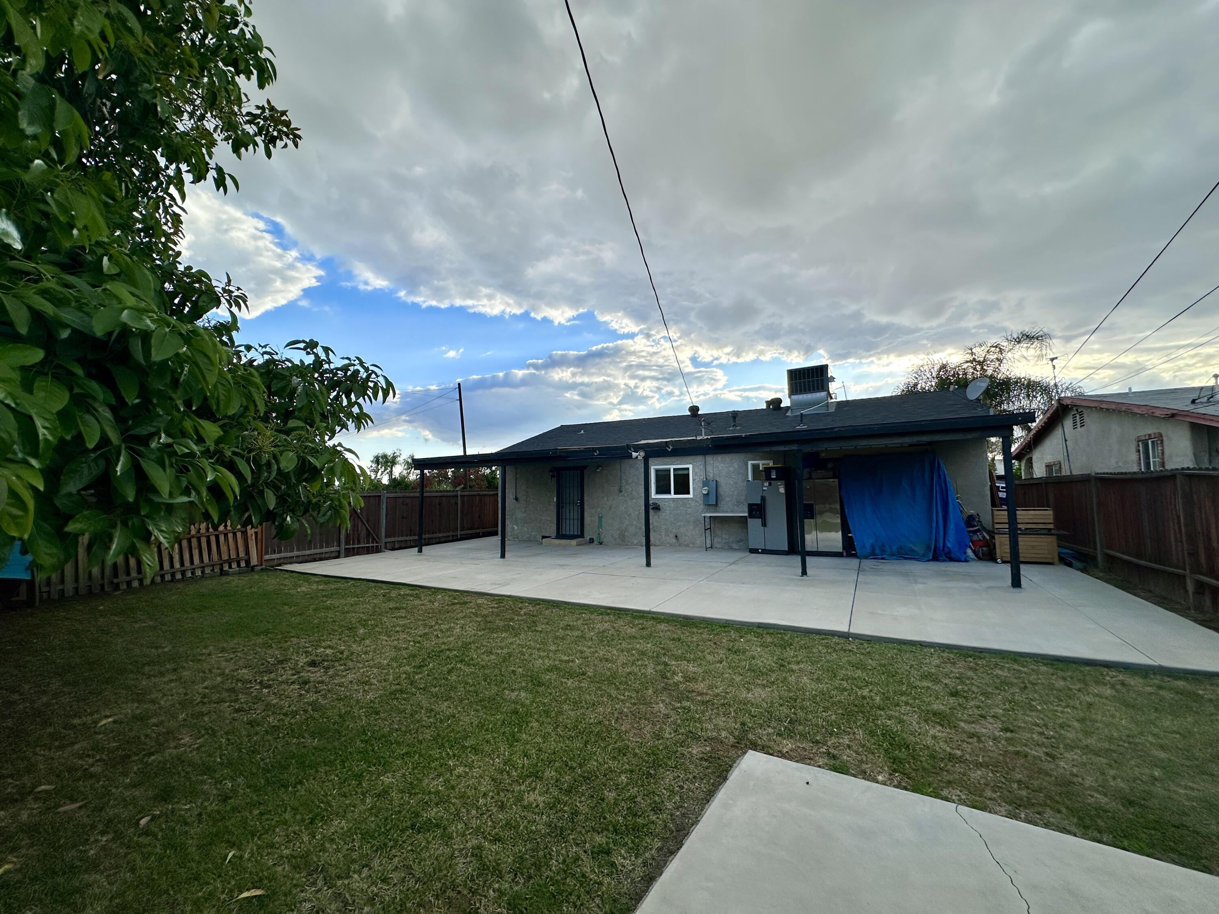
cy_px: 457
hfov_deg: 102.1
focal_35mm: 14
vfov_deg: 85.7
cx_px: 610
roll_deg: +0.9
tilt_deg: +4.6
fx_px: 493
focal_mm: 2.22
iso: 40
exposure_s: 1/972
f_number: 2.2
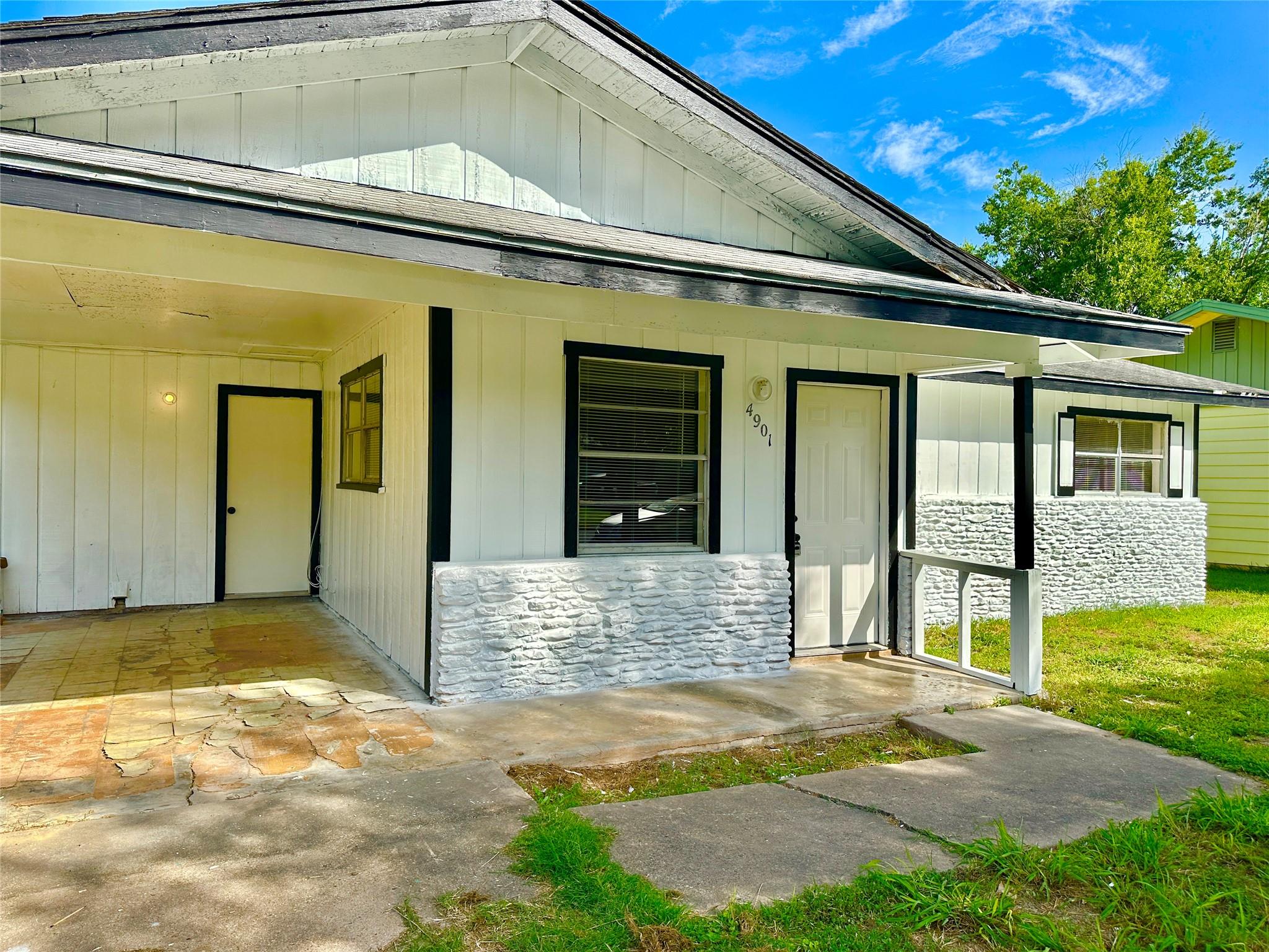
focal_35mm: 24
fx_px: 880
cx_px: 634
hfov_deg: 71.6
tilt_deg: -2.0
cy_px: 476
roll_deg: -1.9
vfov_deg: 56.8
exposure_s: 1/4016
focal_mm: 6.86
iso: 80
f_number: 1.78
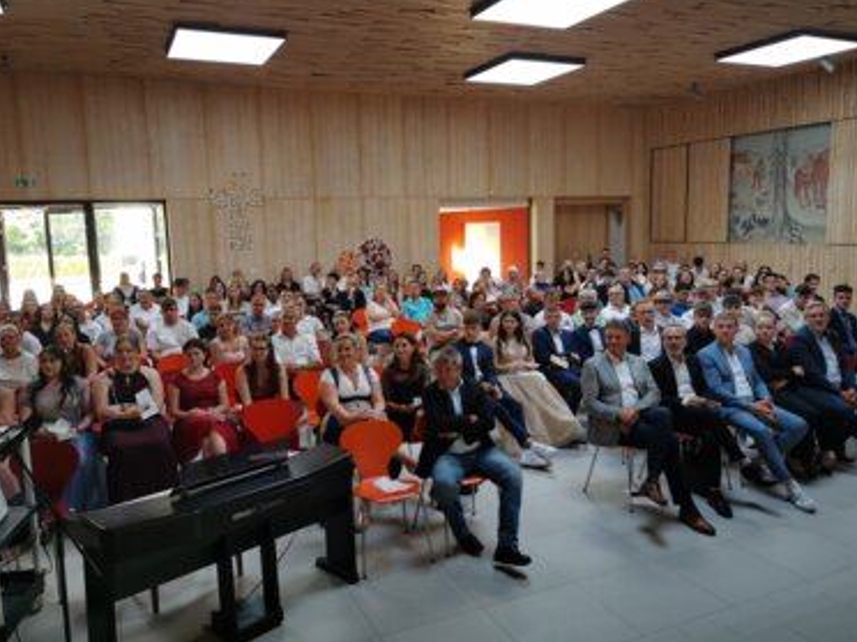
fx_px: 718
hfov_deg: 61.7
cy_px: 329
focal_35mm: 29
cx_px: 438
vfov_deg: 48.2
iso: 100
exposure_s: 1/60
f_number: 1.6
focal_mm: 5.56
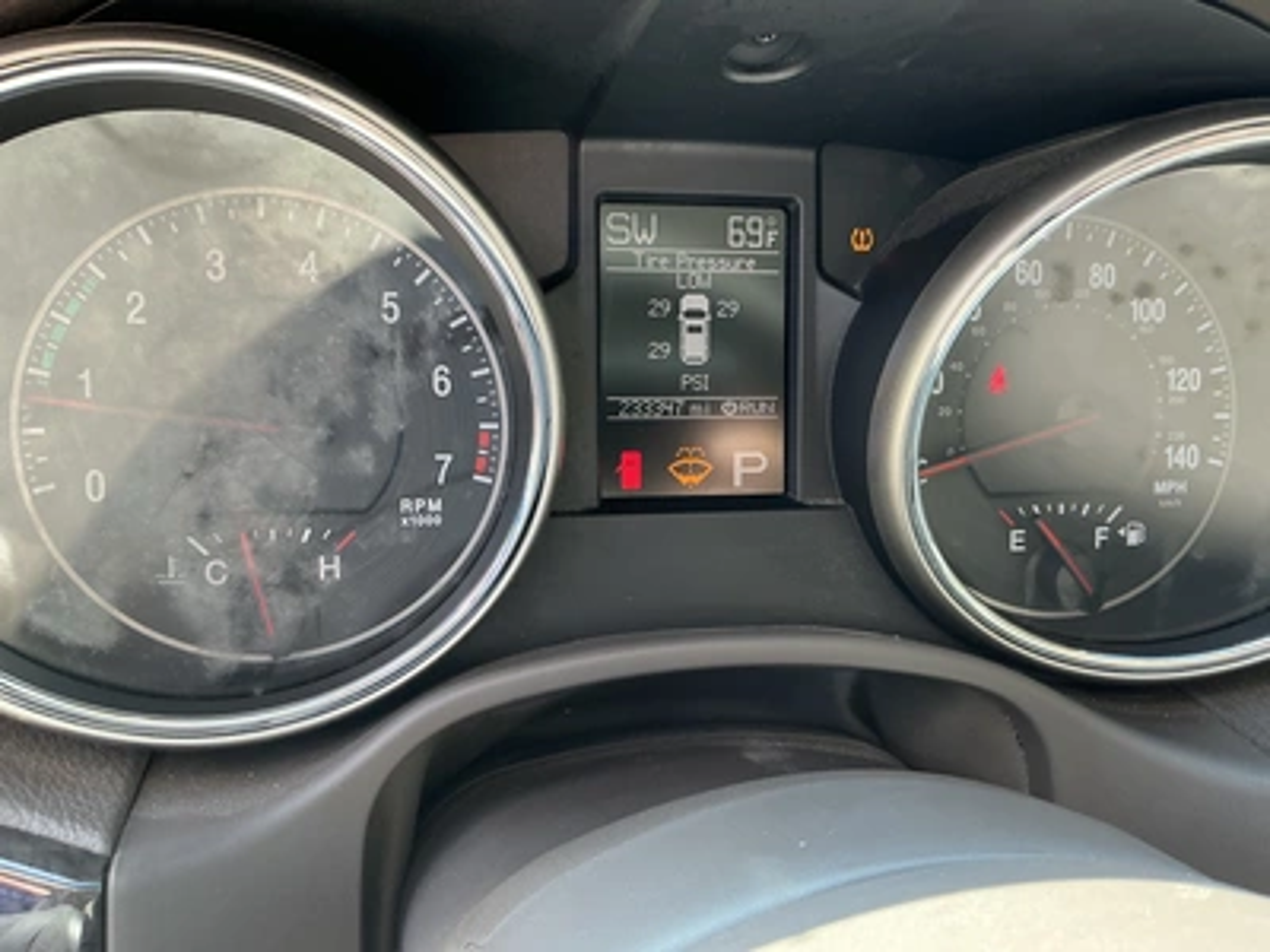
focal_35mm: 28
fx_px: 1027
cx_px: 635
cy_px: 476
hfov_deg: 63.4
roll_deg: -3.5
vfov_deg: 49.7
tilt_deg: -22.4
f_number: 1.8
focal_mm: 3
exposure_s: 1/81
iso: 64
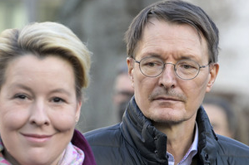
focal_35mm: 453
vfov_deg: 3.0
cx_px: 110
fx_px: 3131
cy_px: 113
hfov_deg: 4.6
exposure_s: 1/640
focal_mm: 300
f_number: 6.3
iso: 4000
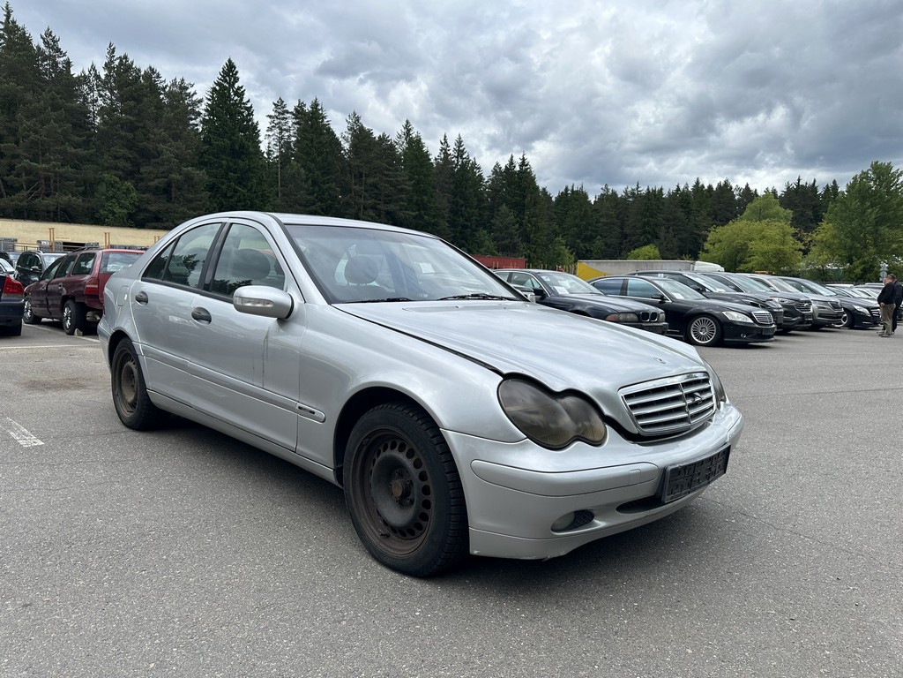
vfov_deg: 56.8
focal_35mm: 24
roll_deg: -0.5
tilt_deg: -4.5
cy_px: 339
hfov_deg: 71.6
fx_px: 626
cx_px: 452
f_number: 1.78
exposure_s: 1/2809
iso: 80
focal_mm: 6.86
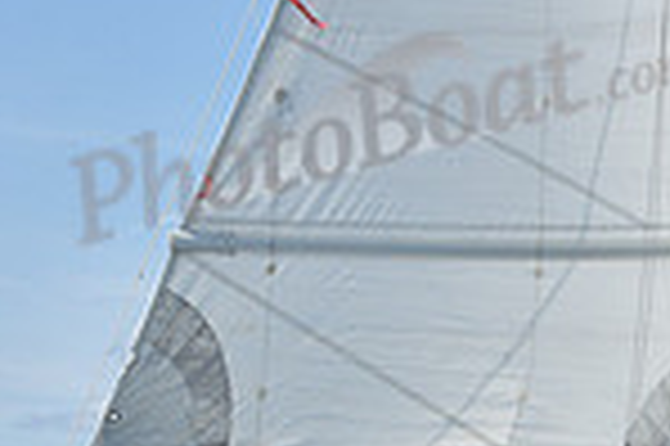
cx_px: 940
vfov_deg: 5.0
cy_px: 714
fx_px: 5075
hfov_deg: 7.4
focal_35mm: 273
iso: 320
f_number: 10
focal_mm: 70
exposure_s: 1/1000
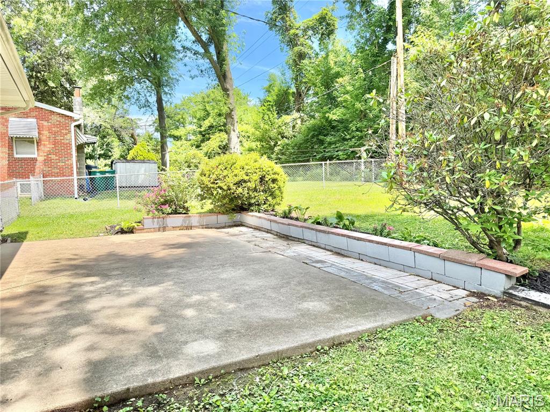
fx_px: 381
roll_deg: +1.8
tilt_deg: -5.3
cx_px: 275
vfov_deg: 56.8
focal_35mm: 24
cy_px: 206
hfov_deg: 71.6
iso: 100
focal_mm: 6.76
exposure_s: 1/1618
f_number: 1.78
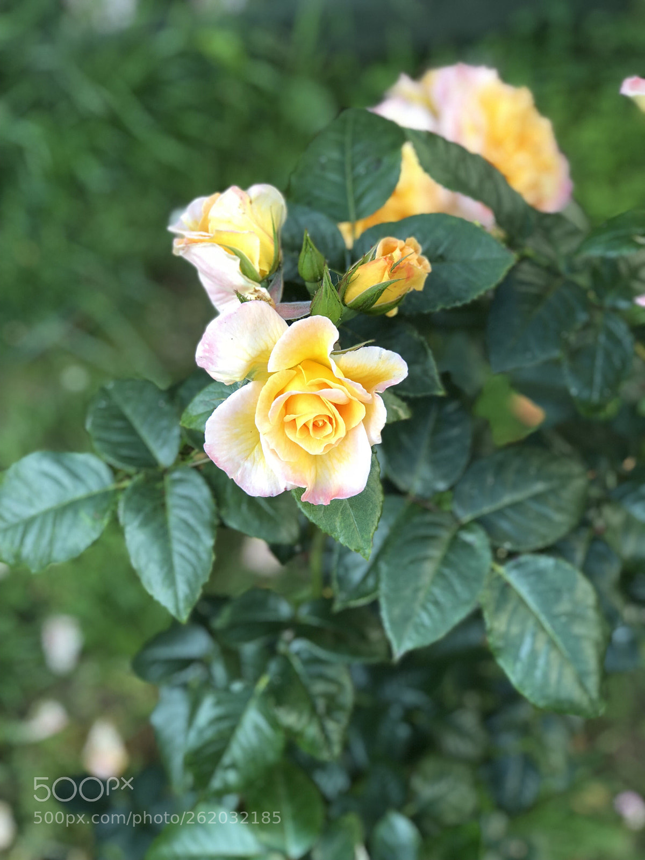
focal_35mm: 57
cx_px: 322
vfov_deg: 33.8
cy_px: 430
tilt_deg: -54.4
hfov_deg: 25.7
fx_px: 1416
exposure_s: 1/120
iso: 32
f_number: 2.8
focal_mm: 6.6
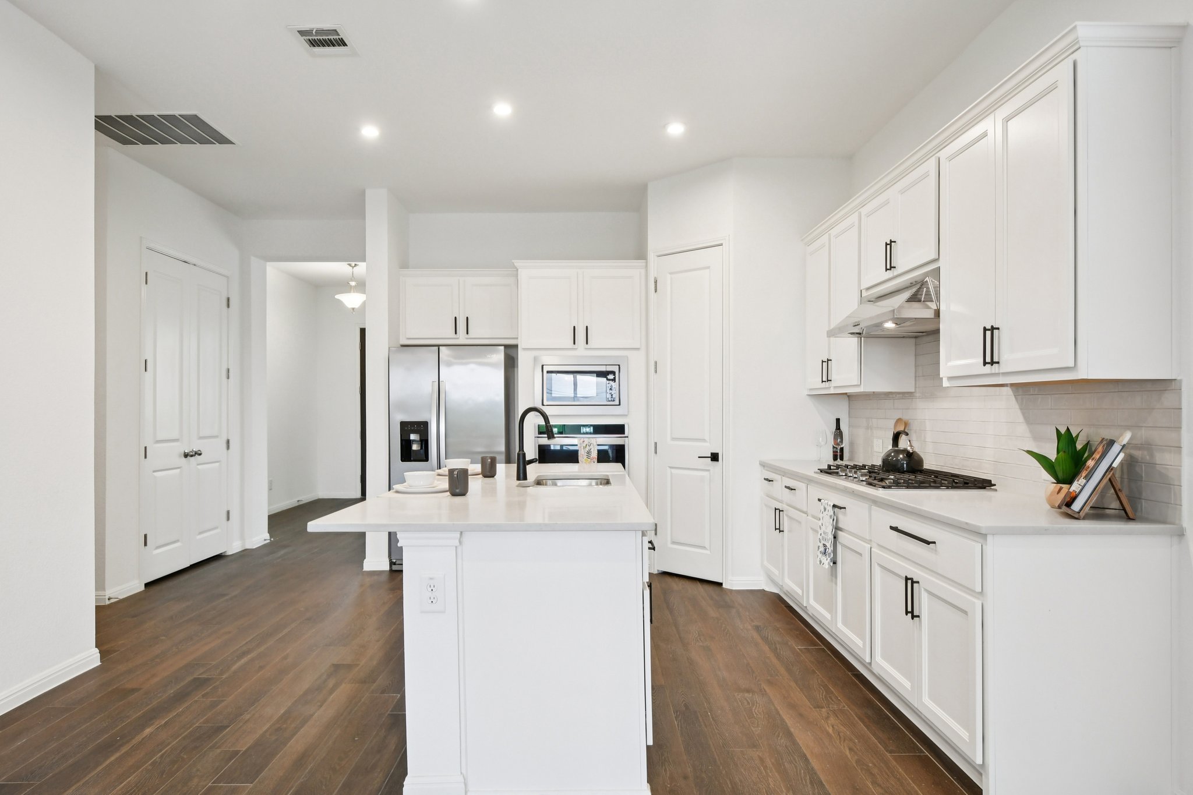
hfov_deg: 81.2
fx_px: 696
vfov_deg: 59.5
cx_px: 596
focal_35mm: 21
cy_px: 398
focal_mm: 14
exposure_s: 1/20
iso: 400
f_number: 8
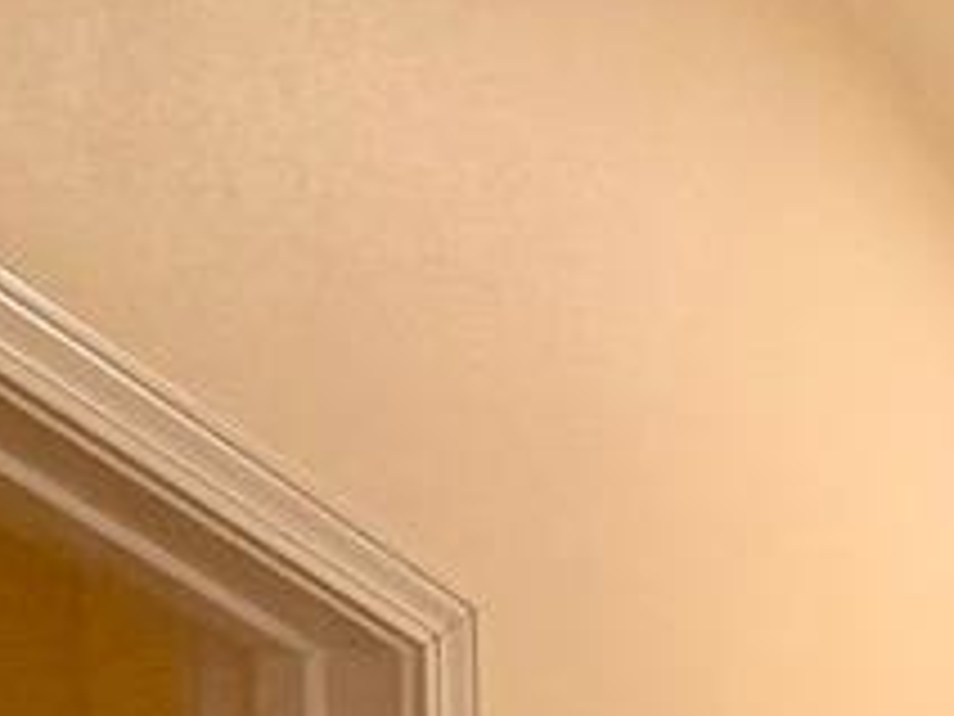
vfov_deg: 11.6
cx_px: 2826
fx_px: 2728
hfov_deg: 11.6
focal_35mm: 99
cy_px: 1831
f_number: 2.2
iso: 125
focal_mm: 2.22
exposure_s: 1/120
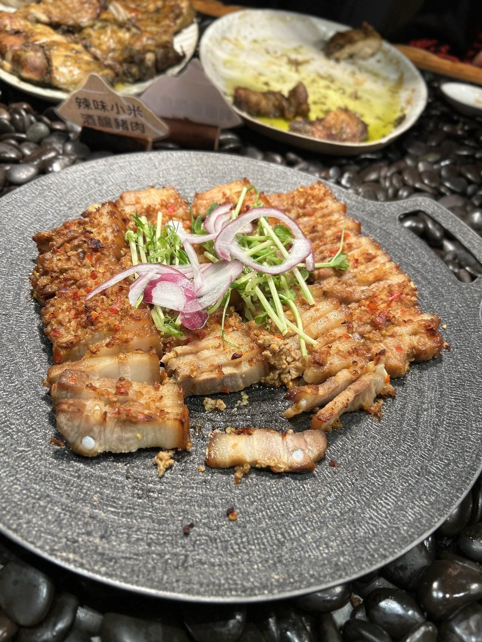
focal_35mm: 26
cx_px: 241
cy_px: 321
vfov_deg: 67.3
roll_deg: -12.8
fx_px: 483
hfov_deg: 53.1
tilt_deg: -44.9
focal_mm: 5.7
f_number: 1.5
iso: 40
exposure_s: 1/176
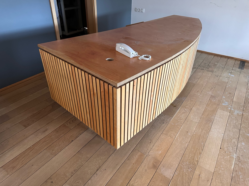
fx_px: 173
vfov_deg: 56.8
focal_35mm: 24
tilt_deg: -33.2
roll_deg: -2.5
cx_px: 124
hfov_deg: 71.6
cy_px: 93
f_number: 1.78
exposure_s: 1/50
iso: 500
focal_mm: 6.86
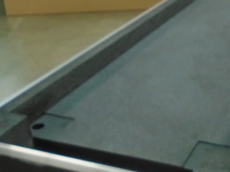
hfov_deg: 30.5
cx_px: 180
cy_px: 115
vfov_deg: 23.5
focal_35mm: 62
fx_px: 412
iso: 400
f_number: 3.2
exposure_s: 1/15
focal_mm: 4.6
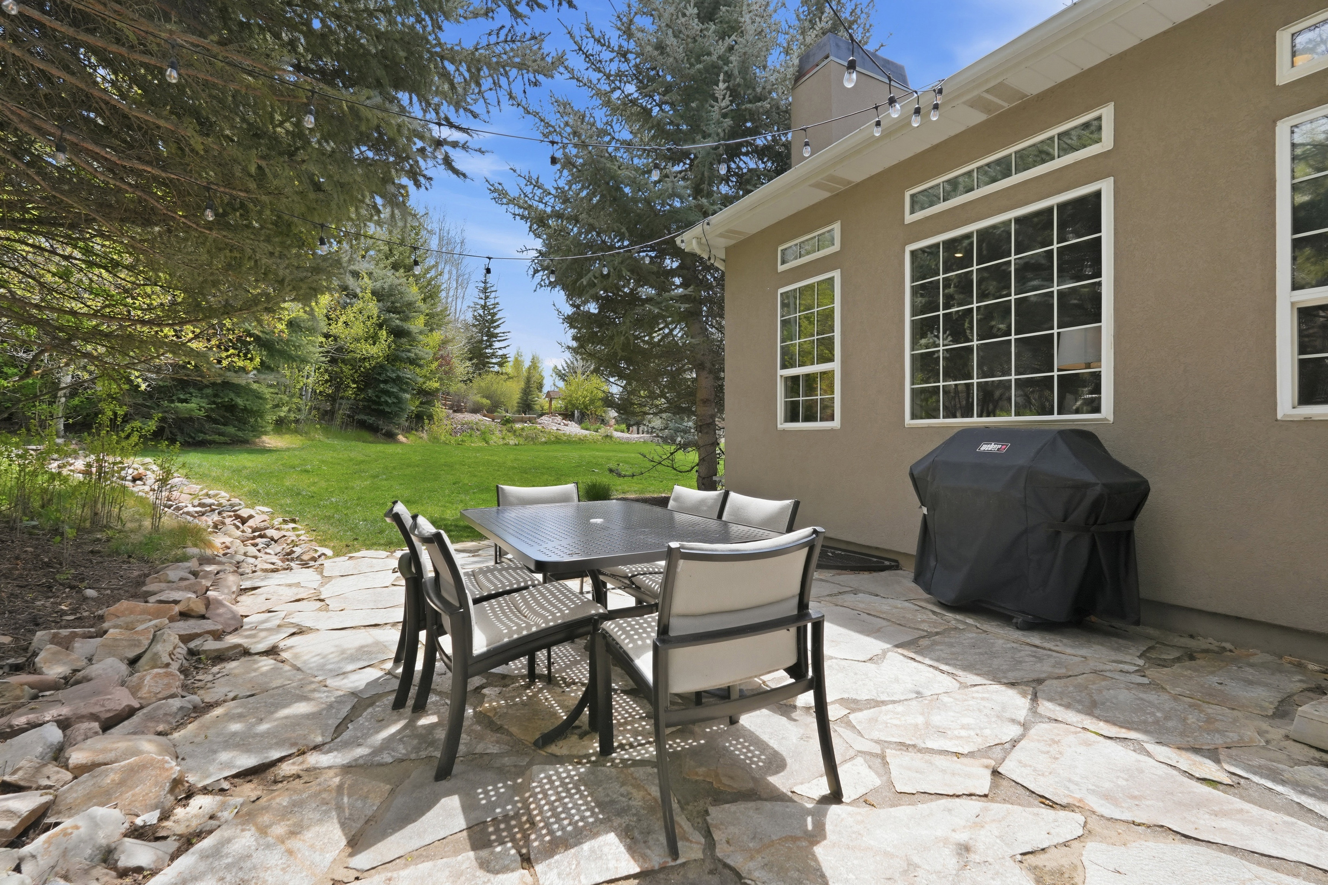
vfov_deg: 73.7
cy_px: 442
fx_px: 590
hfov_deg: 96.7
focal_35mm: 16
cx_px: 664
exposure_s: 1/800
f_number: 9
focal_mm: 16
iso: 800
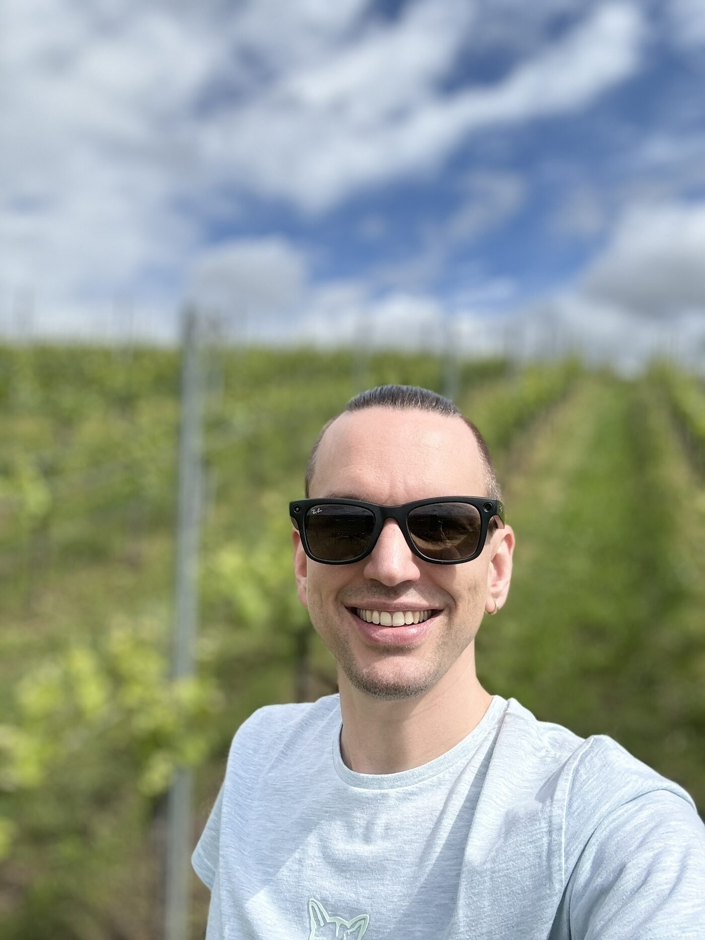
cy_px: 470
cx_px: 352
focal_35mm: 30
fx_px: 815
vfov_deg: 60.0
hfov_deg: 46.8
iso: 25
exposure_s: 1/1418
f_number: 1.9
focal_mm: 2.69
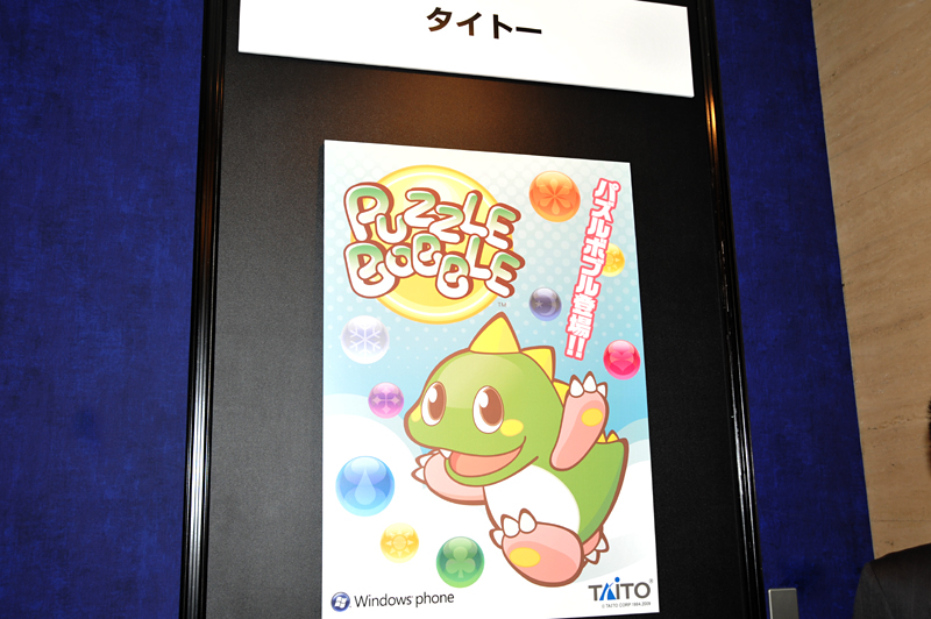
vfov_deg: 37.8
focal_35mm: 35
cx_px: 466
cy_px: 310
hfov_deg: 54.5
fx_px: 904
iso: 800
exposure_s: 1/60
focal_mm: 35
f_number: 5
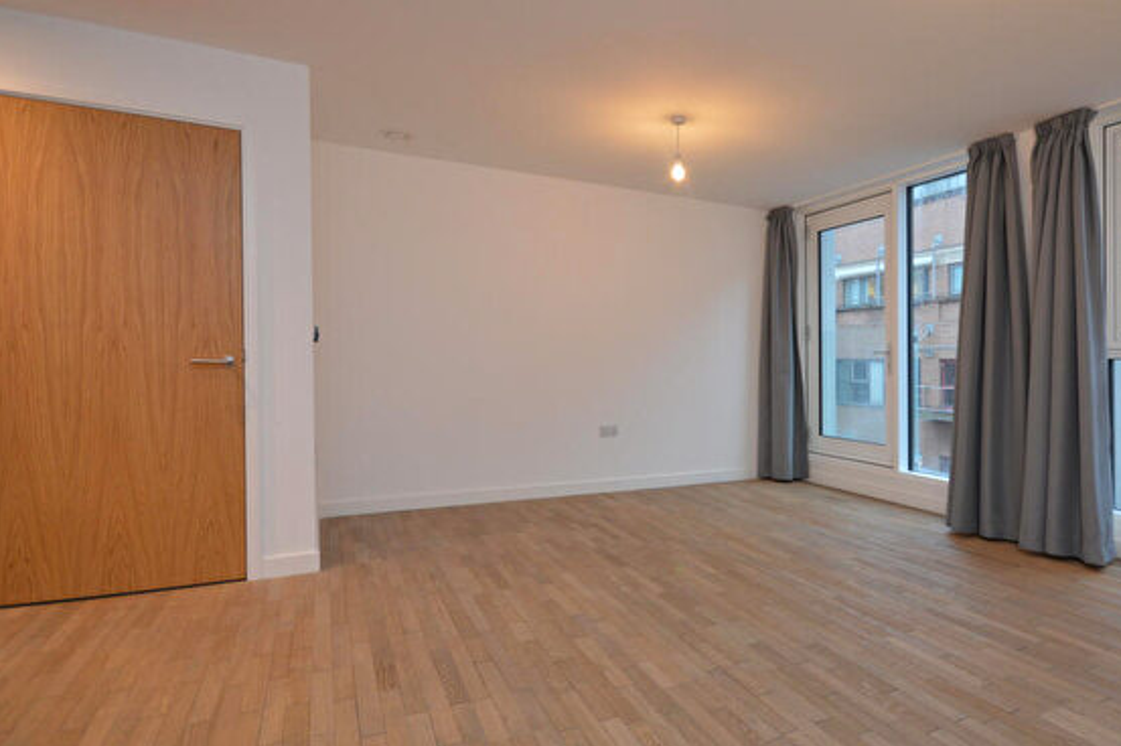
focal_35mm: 19
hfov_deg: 85.5
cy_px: 359
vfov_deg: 64.5
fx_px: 591
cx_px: 691
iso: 400
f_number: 5.6
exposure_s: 1/20
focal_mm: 10
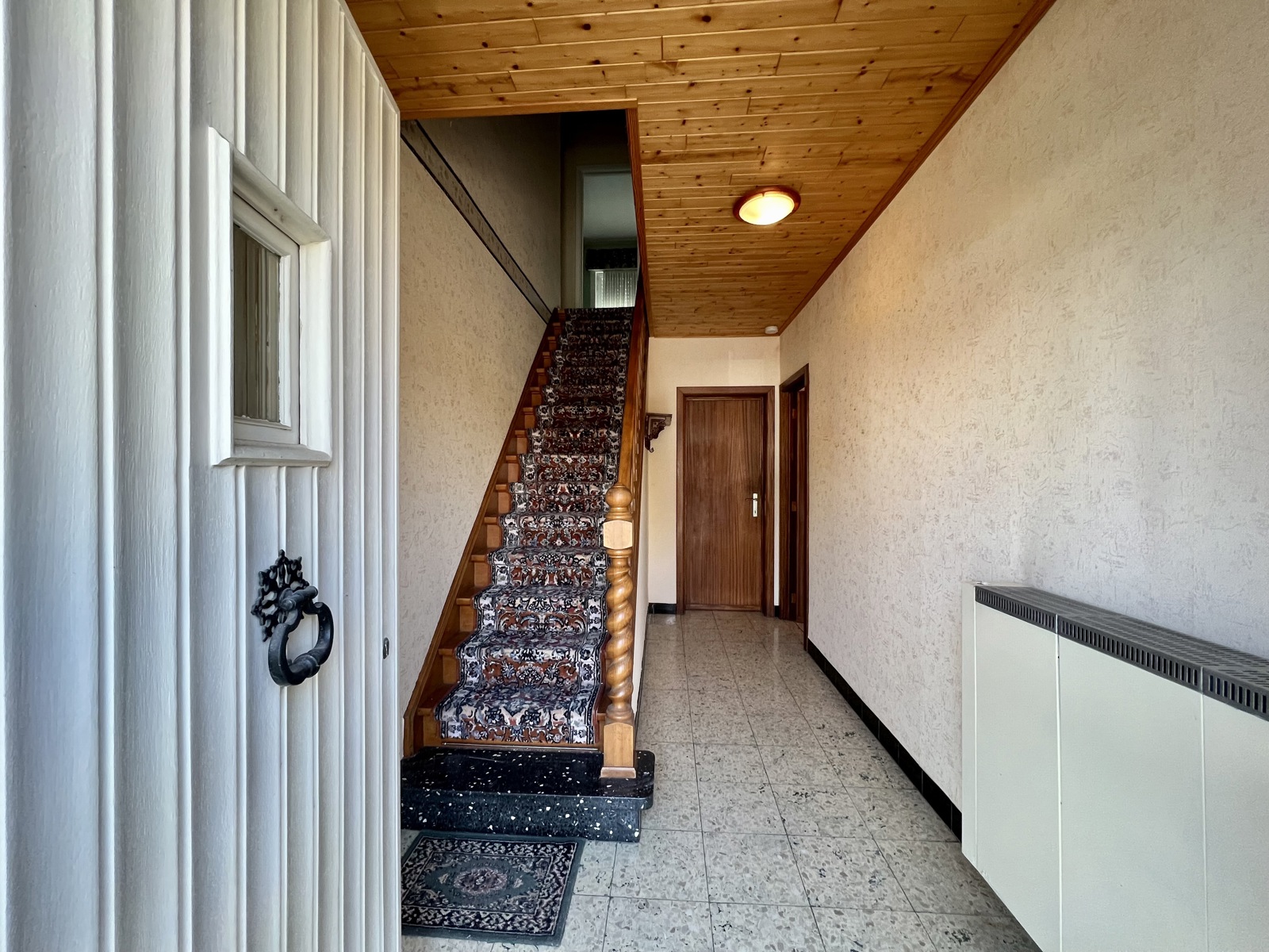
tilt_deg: +0.9
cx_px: 634
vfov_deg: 89.9
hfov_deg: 106.2
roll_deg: +0.0
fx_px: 477
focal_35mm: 13
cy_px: 476
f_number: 1.8
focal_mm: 1.57
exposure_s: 1/100
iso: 200
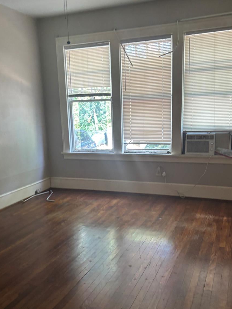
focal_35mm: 35
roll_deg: +4.3
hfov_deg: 40.7
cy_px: 177
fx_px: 313
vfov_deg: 52.4
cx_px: 110
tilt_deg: -11.2
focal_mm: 5.96
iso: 200
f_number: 1.6
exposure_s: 1/60
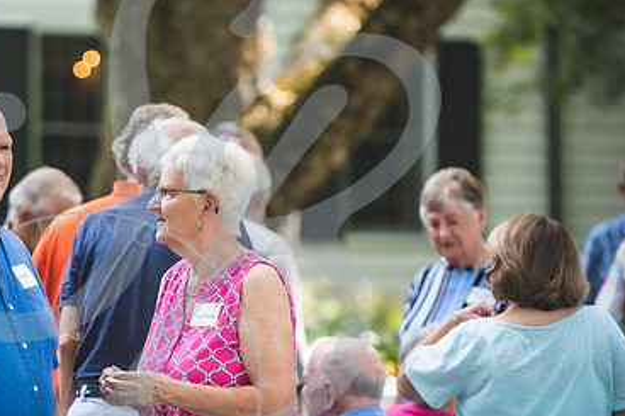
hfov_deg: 9.3
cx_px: 172
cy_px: 244
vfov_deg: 6.2
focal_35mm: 221
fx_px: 3835
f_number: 2.8
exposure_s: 1/400
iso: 400
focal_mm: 140
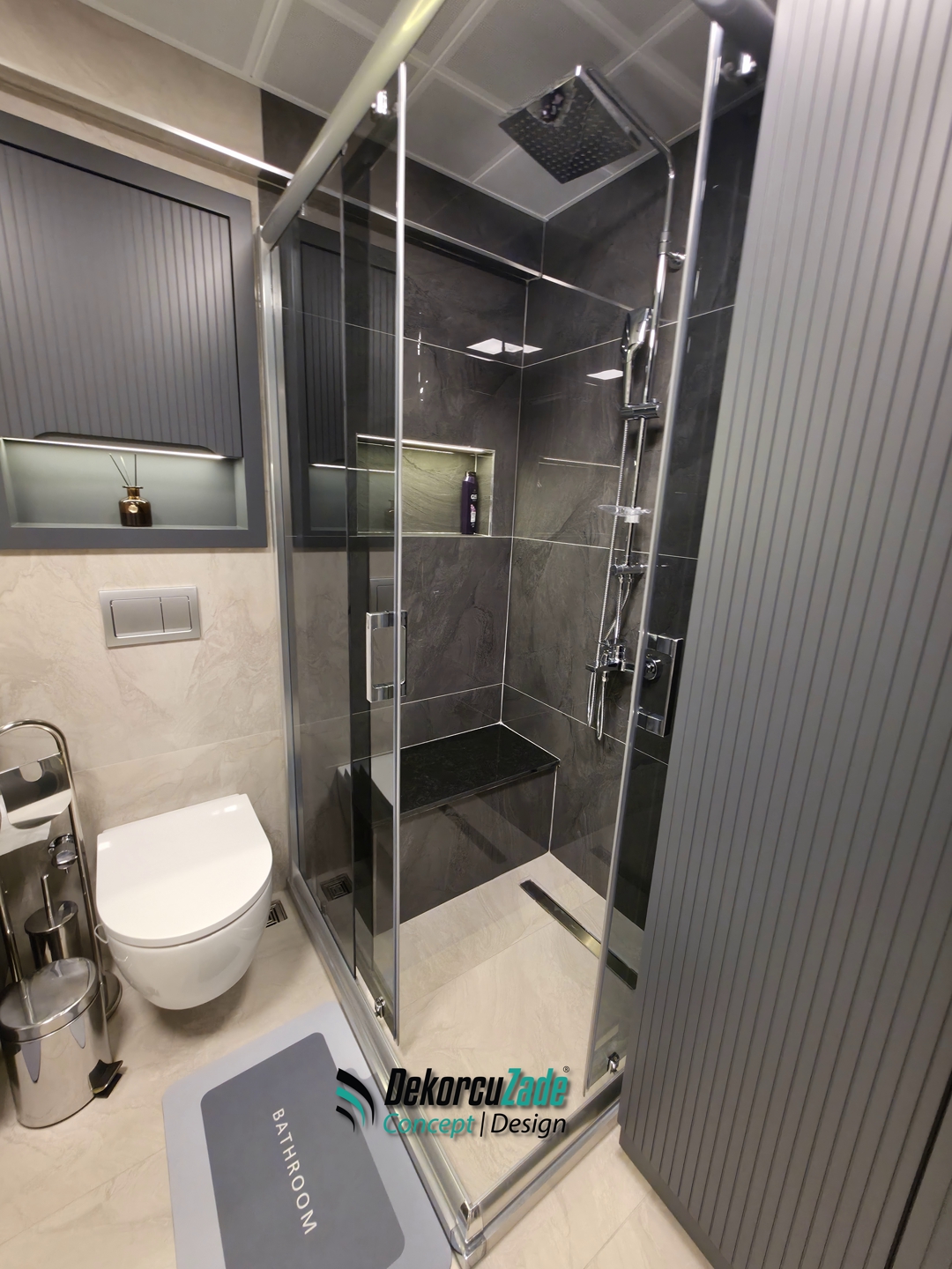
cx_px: 476
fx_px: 477
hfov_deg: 89.9
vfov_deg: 106.2
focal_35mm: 13
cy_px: 634
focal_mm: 2.2
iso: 160
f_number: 1.9
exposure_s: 1/25
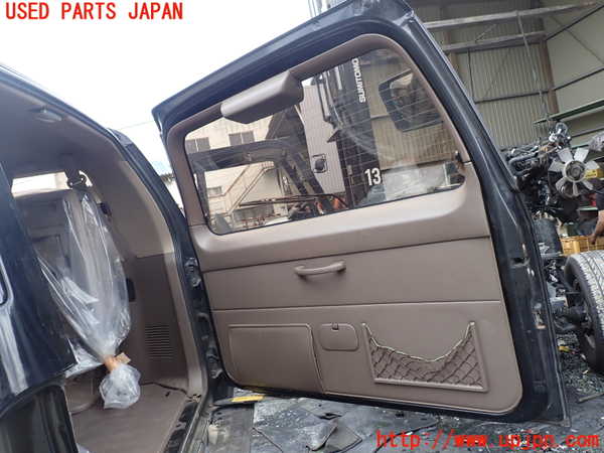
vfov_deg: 54.9
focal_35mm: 25
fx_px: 436
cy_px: 226
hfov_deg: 69.4
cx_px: 302
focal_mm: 4.5
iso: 100
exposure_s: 1/200
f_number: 2.8
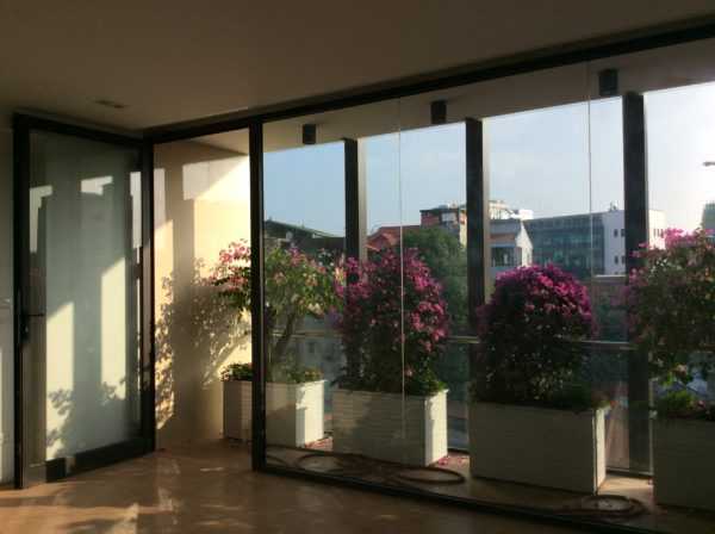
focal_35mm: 32
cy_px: 267
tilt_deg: +0.4
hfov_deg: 56.9
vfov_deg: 44.0
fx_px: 660
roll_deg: -0.2
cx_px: 358
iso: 32
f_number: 2.4
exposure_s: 1/805
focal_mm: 3.3
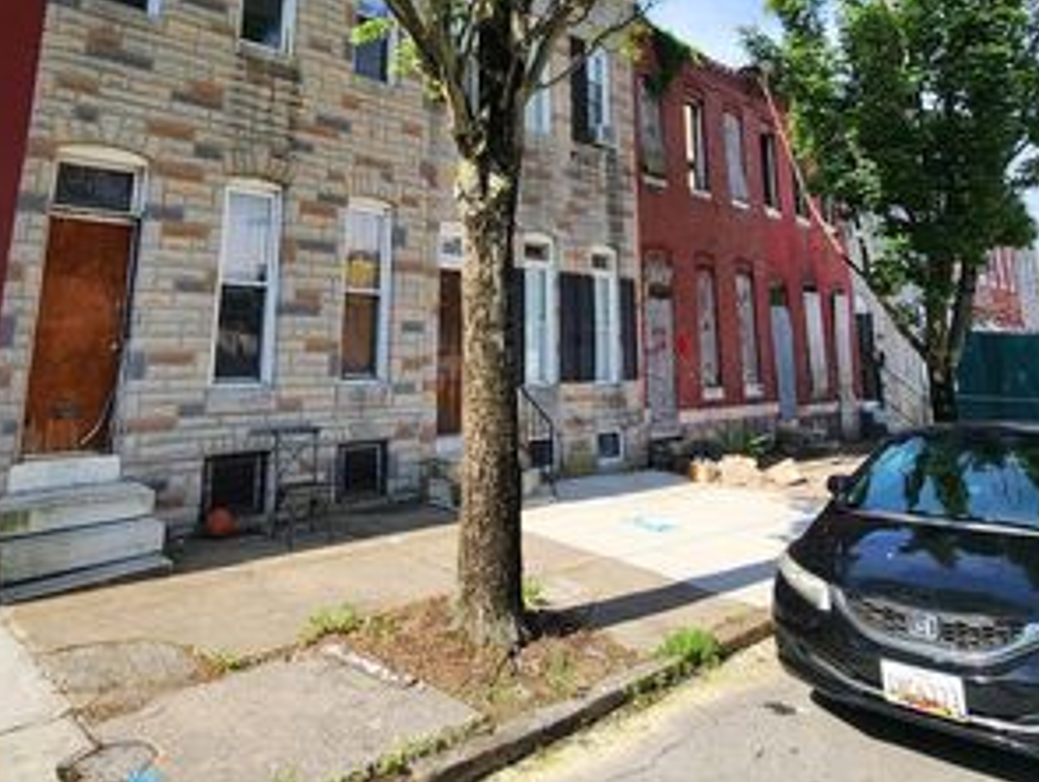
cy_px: 178
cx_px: 444
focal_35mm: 22
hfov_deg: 75.9
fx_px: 661
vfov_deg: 57.5
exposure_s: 1/1126
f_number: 2.2
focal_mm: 2.2
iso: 50
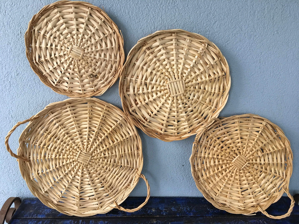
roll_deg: -0.1
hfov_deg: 61.7
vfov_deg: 48.2
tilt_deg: -18.9
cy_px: 112
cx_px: 150
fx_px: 250
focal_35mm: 29
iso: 64
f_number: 2.2
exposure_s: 1/33
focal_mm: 4.15
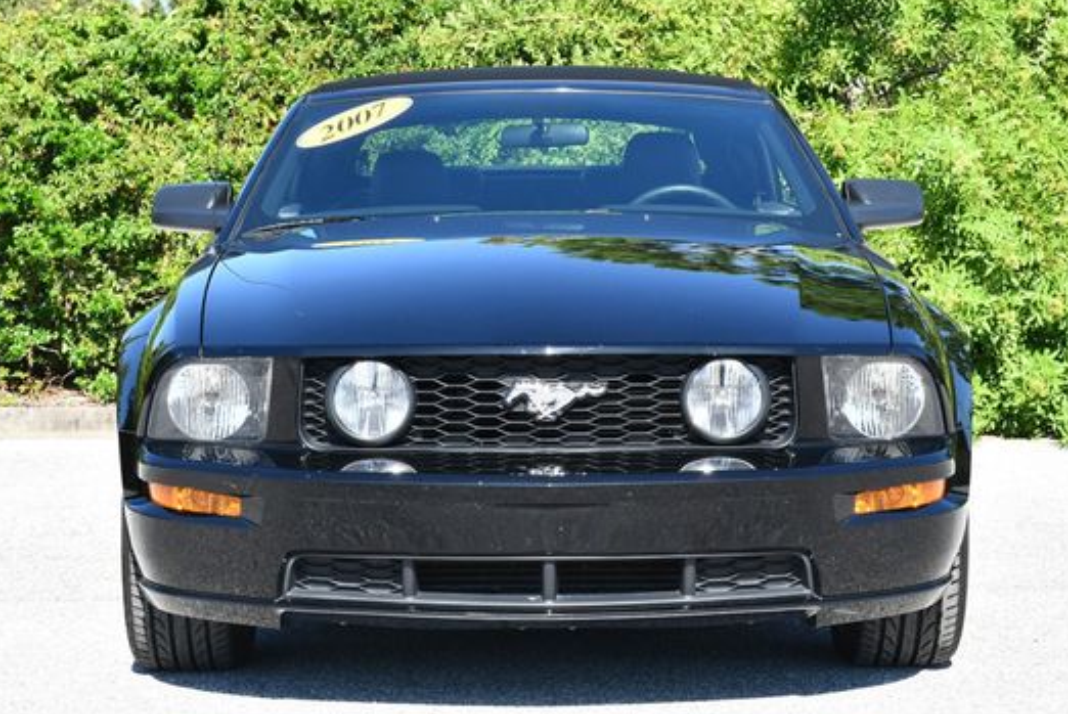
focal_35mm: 98
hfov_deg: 20.8
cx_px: 524
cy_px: 368
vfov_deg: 14.0
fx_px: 2910
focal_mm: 40
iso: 200
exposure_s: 1/250
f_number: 7.1
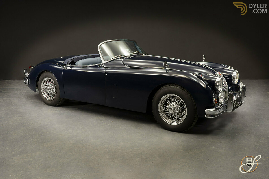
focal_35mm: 37
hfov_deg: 51.9
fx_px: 276
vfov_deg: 35.9
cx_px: 134
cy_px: 90
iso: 250
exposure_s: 1/1.25
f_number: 8
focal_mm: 37
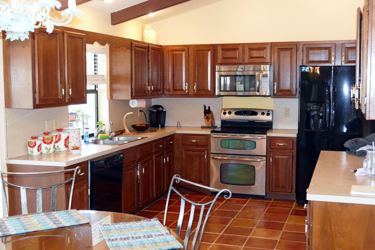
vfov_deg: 29.9
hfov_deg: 43.6
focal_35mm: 45
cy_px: 125
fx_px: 469
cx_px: 188
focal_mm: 16.24
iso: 800
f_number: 3.2
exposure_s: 1/60
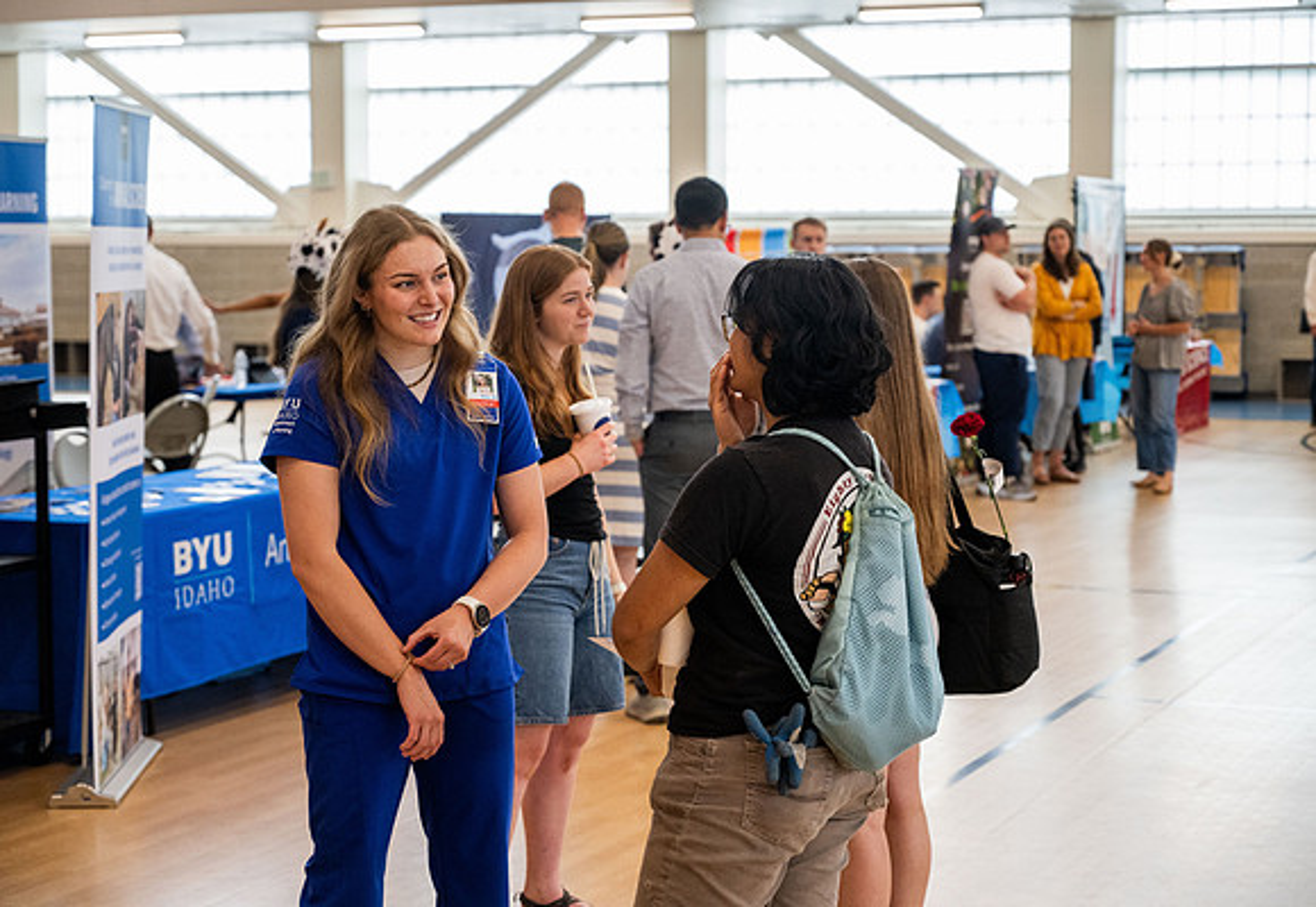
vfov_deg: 19.4
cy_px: 453
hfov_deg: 27.8
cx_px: 681
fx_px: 2661
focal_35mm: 72
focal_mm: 70
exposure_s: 1/320
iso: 2000
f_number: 4
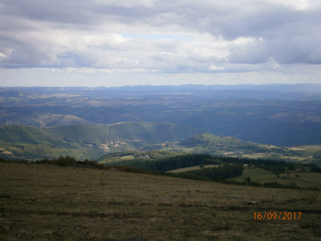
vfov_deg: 24.4
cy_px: 120
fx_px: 556
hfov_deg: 32.2
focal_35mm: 60
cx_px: 160
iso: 80
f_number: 11
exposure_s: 1/80
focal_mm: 10.7
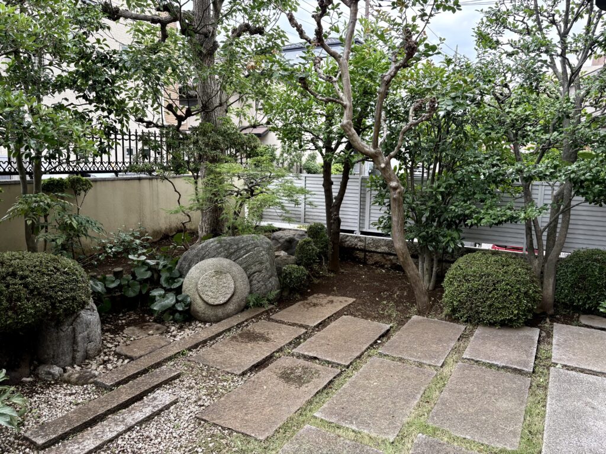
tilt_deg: -8.4
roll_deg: -0.2
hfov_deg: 67.3
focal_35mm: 26
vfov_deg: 53.1
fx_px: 455
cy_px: 227
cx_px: 303
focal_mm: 5.96
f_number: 1.6
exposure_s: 1/121
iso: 100
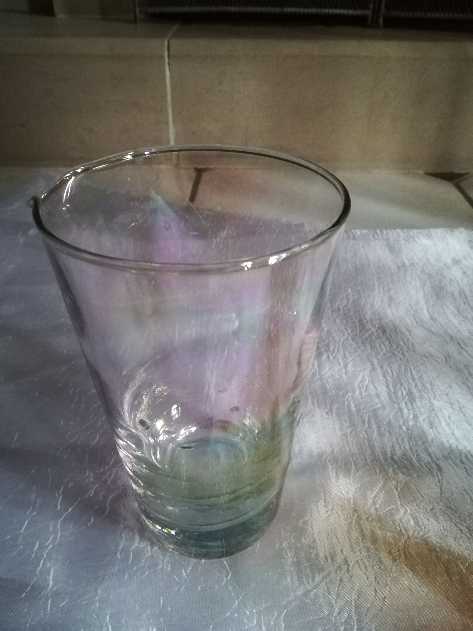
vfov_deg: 67.3
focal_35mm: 26
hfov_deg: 53.1
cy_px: 316
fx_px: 474
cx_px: 236
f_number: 2.2
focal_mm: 3.83
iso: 1600
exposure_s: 1/14.3
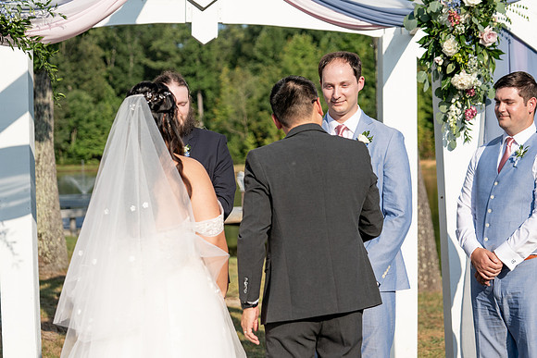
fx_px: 1270
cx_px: 266
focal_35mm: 85
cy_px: 177
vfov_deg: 16.1
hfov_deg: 23.9
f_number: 4
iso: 100
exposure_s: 1/1250
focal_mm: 76
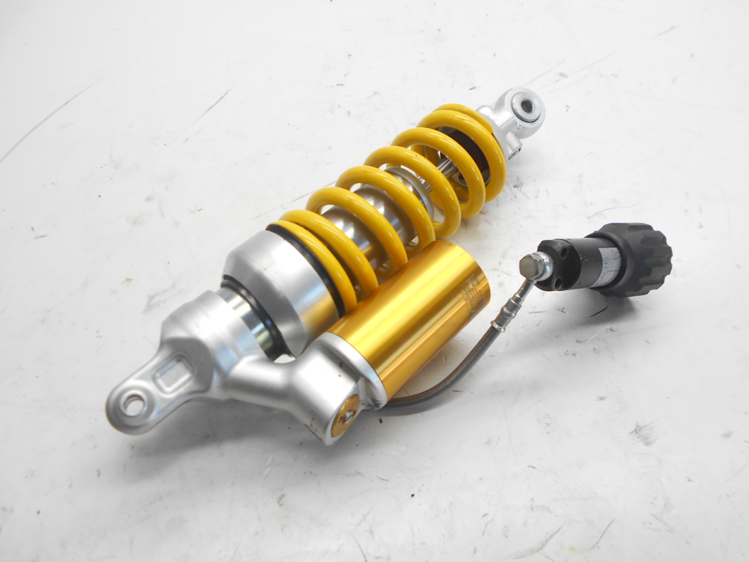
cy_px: 281
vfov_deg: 53.1
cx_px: 374
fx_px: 563
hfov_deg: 67.3
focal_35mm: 26
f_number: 3.2
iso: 80
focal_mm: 4.6
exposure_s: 1/40
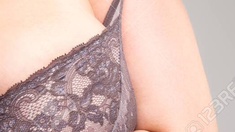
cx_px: -33
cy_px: 92
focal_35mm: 62
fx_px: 387
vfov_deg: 19.4
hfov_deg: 29.8
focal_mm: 24
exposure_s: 1/160
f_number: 8
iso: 100
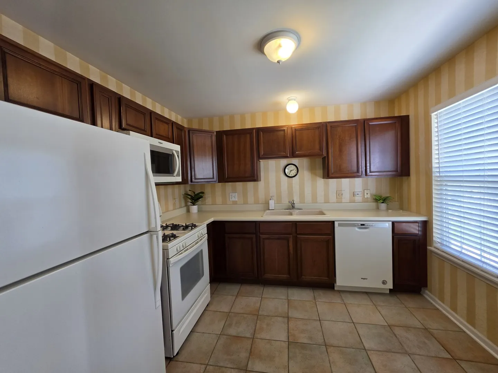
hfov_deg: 106.2
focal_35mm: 13
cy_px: 186
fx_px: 187
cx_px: 249
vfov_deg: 89.9
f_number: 1.9
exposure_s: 1/120
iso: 64
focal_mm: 2.2
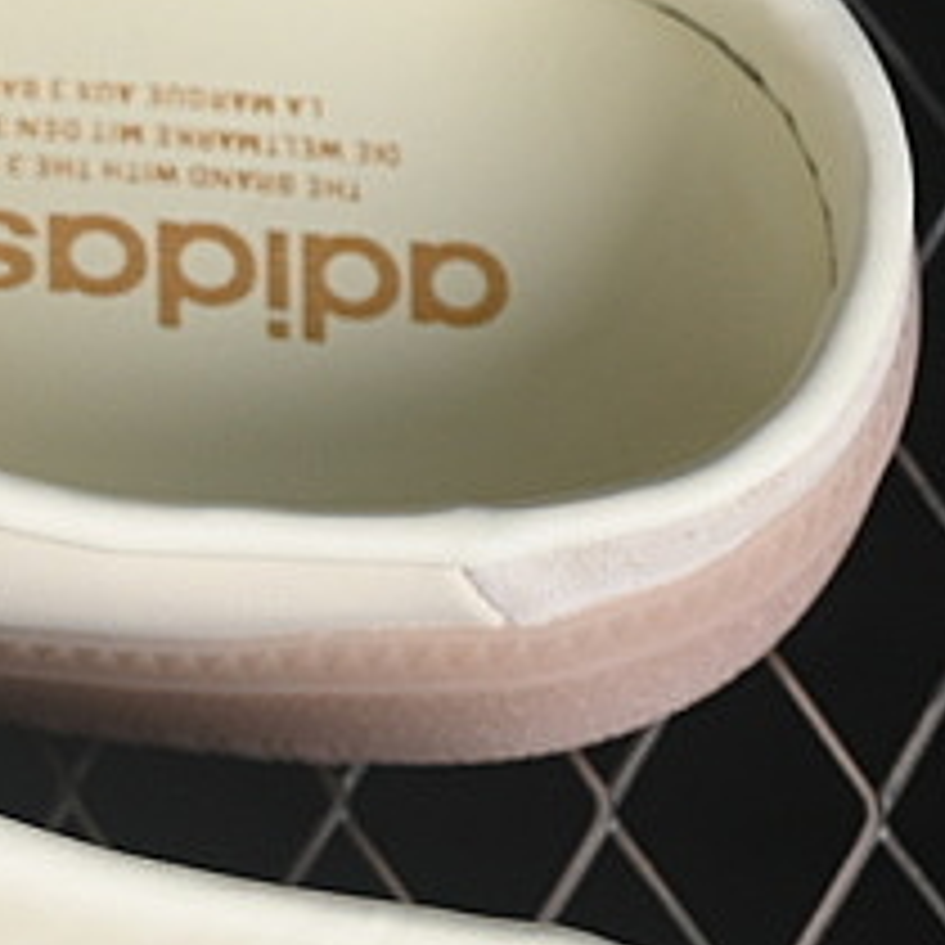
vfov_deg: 5.3
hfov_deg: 5.2
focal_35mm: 328
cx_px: -909
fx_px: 10131
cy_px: 945
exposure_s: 1/80
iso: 160
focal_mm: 50
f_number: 7.1
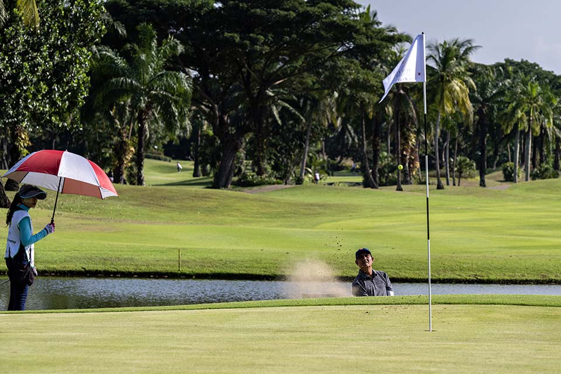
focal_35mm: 155
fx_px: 2415
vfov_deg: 8.9
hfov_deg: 13.2
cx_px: 280
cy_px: 187
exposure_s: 1/2000
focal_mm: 155
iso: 640
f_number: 7.1
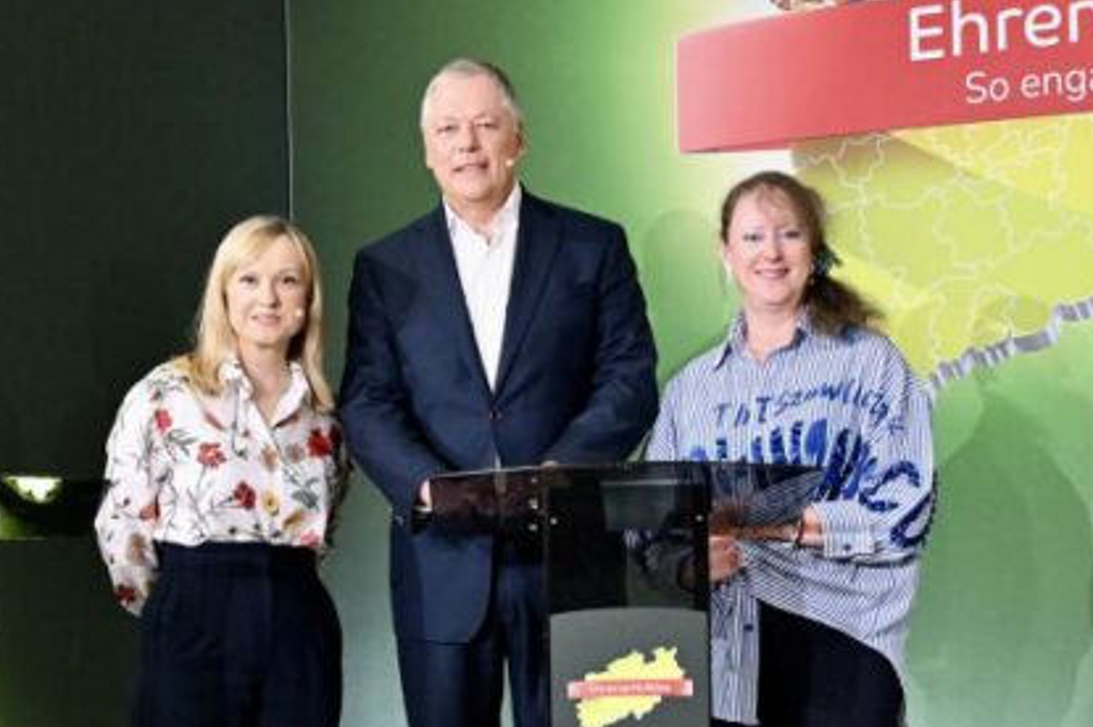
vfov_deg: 16.2
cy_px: 436
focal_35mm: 84
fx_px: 2548
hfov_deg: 24.2
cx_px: 553
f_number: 4
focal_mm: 34
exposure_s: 1/250
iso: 3200
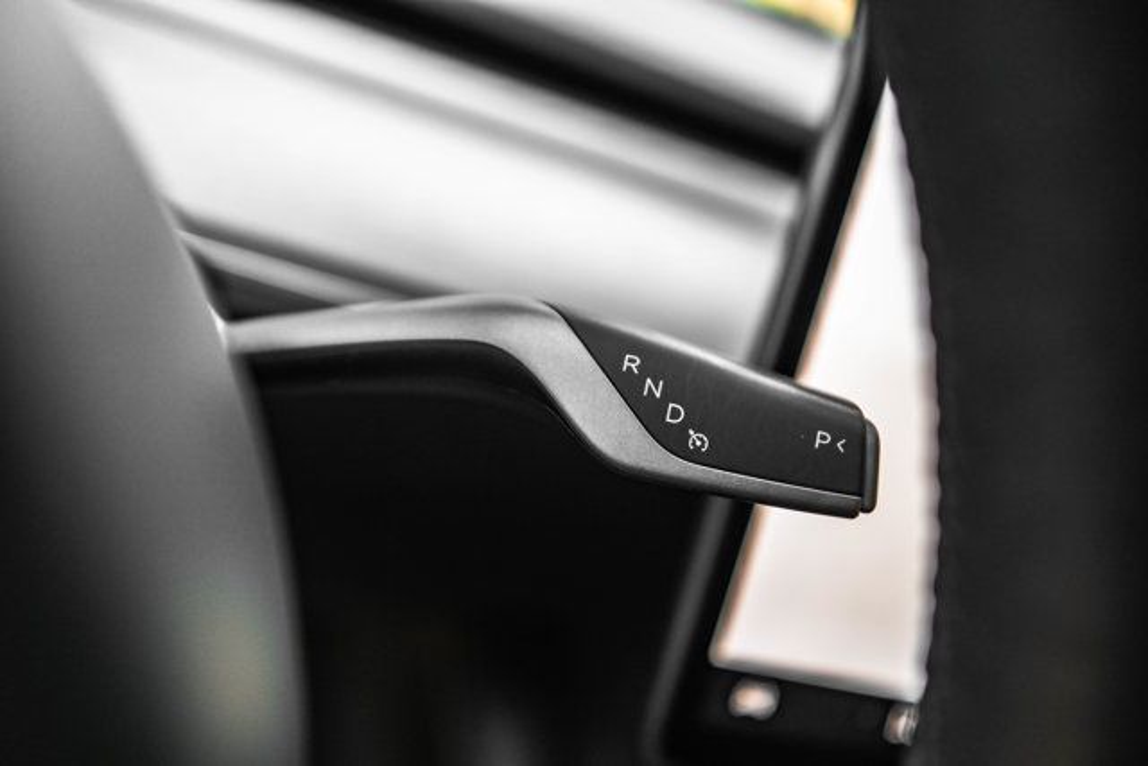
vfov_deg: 31.9
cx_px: 574
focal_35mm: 42
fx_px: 1340
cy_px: 383
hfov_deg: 46.4
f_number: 2.8
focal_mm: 42
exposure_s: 1/400
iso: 1000
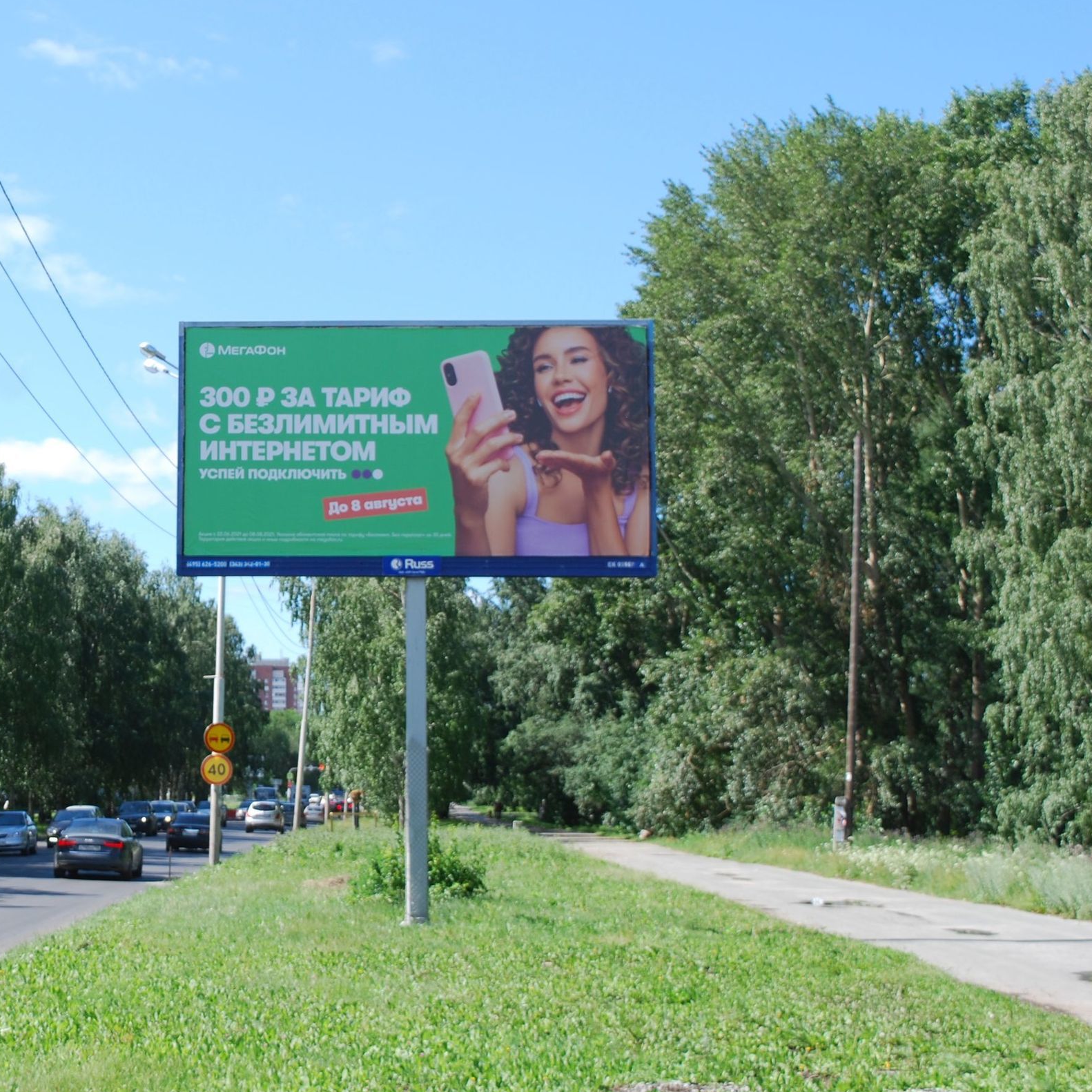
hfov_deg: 24.2
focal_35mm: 70
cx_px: 171
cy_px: 507
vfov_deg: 24.7
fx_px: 2489
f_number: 6.3
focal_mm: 31
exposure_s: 1/160
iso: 100
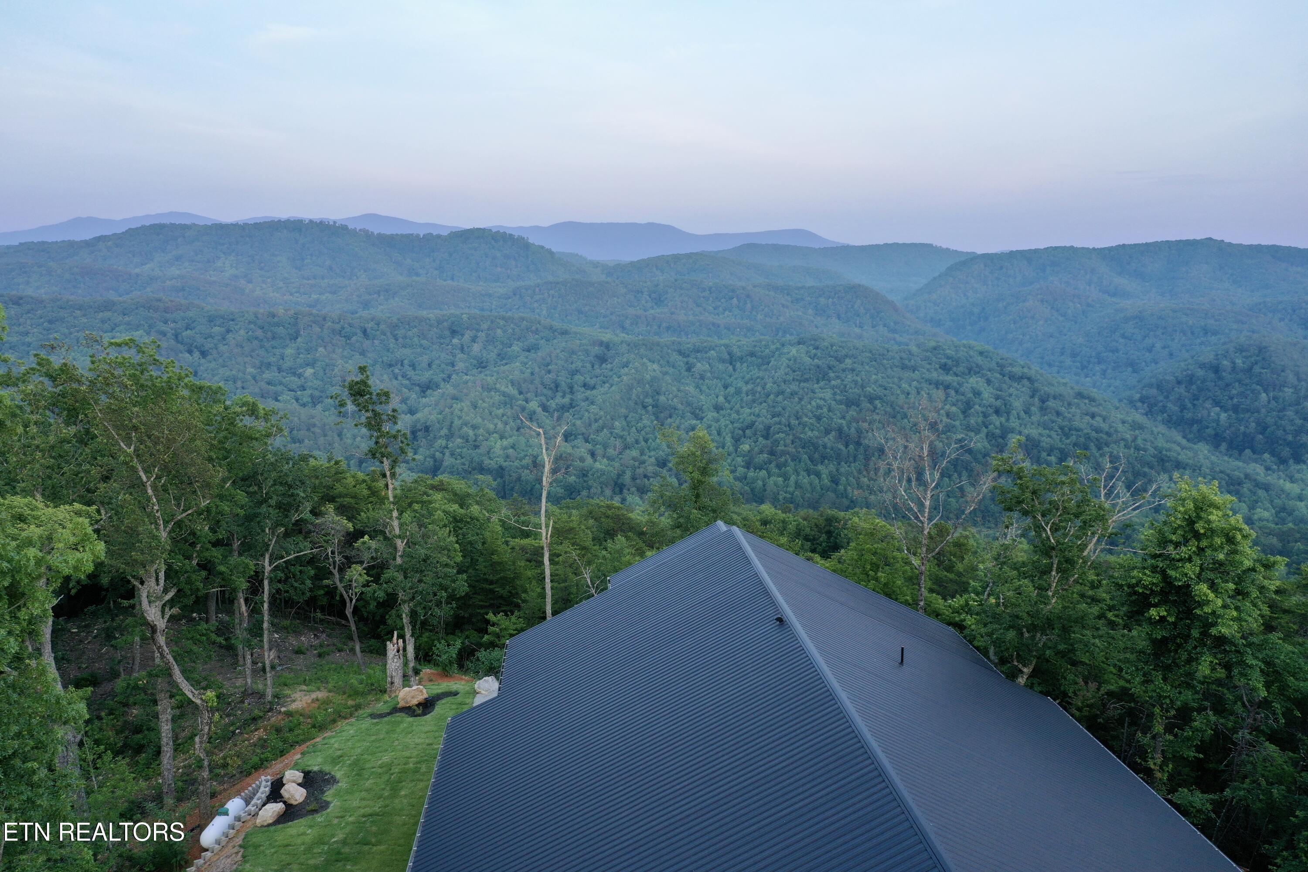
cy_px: 436
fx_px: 1017
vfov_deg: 46.4
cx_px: 654
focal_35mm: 28
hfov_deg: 65.5
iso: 100
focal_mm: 10.26
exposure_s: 1/25
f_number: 5.6
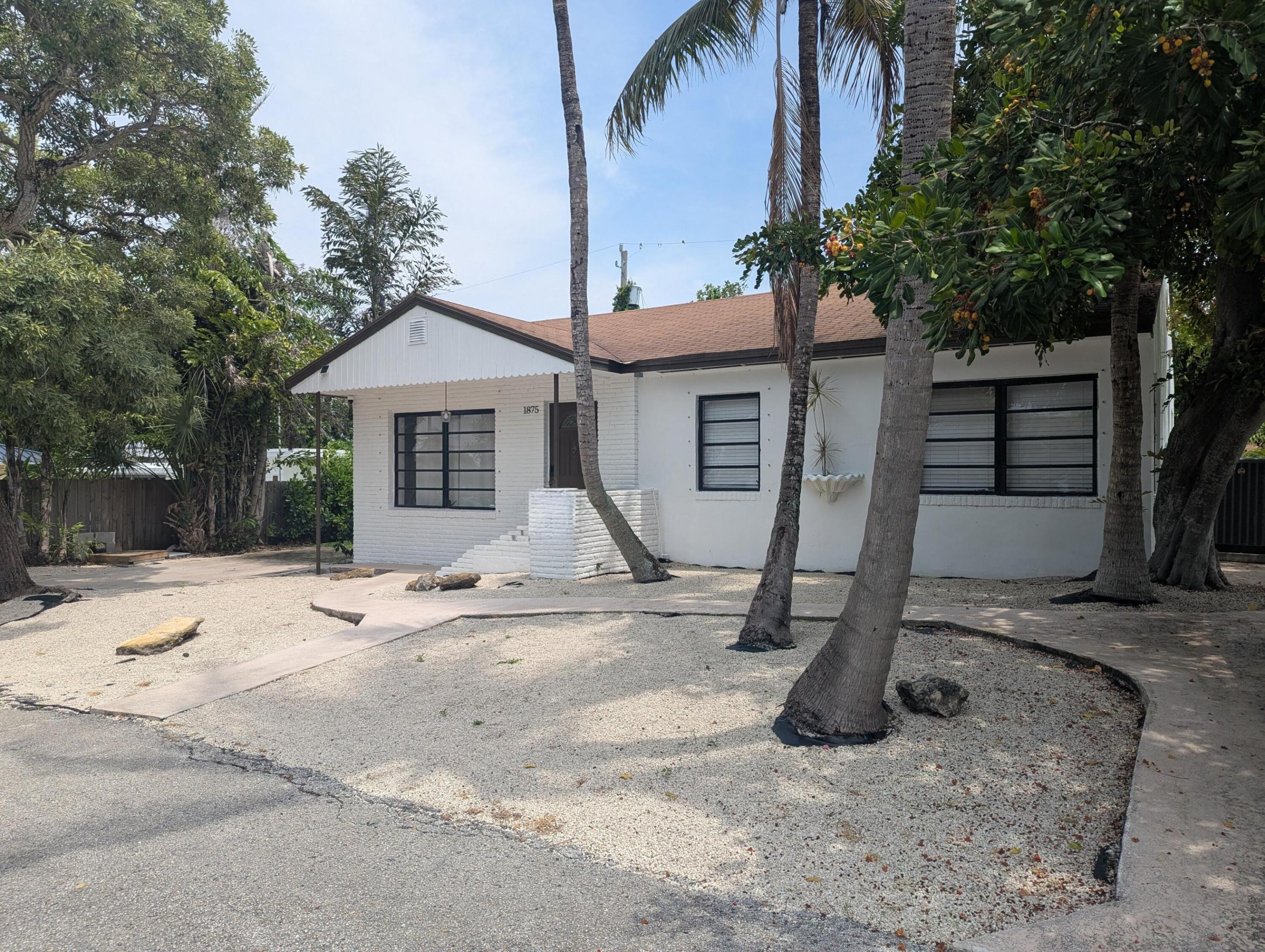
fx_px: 878
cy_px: 476
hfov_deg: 71.5
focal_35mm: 24
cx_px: 632
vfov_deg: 56.9
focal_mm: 6.81
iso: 47
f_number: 1.85
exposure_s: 1/1887
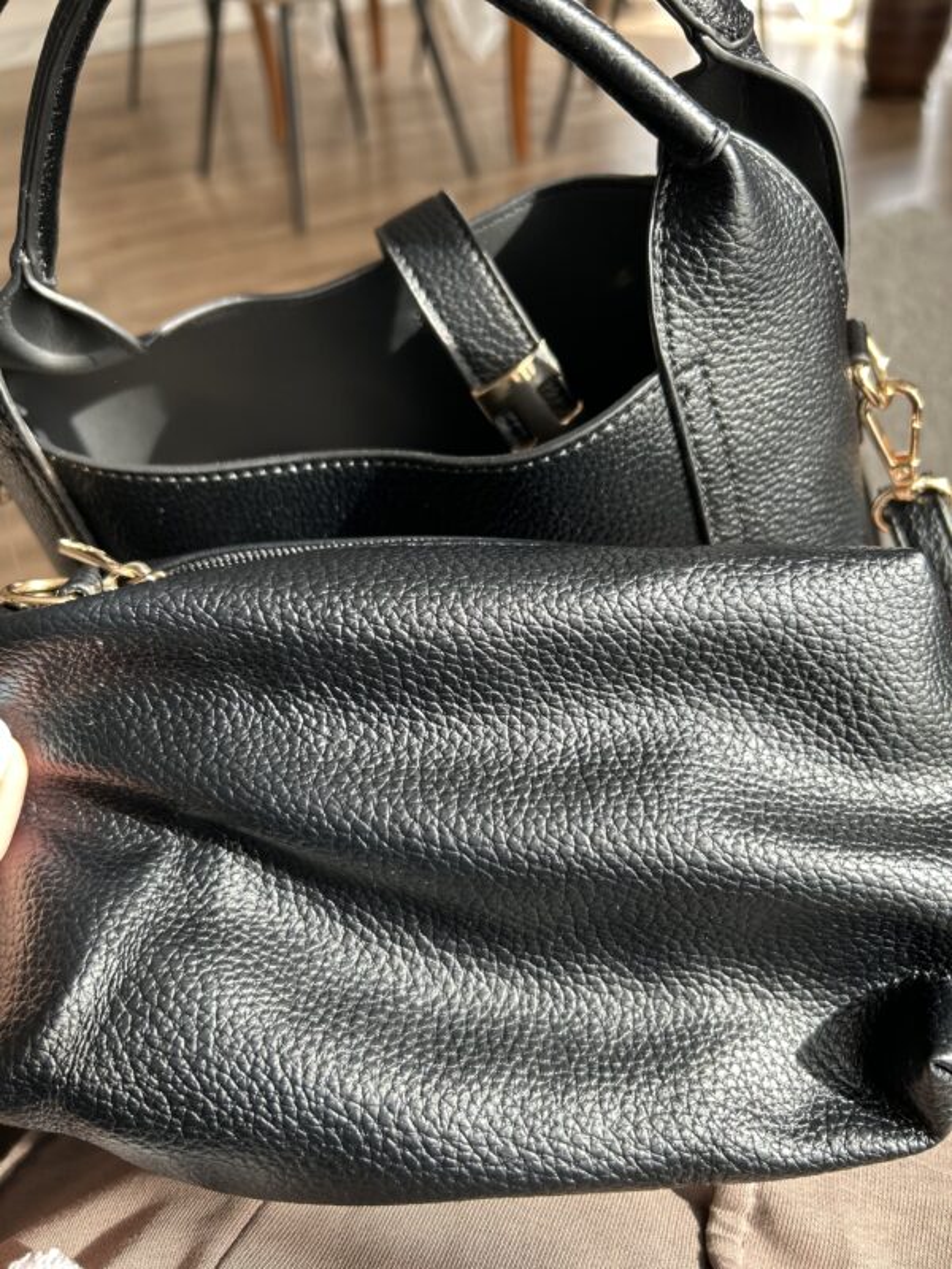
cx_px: 476
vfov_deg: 67.3
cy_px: 634
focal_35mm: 26
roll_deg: +2.6
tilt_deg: -43.9
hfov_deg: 53.1
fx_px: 953
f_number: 1.5
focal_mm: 5.7
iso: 64
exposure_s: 1/121
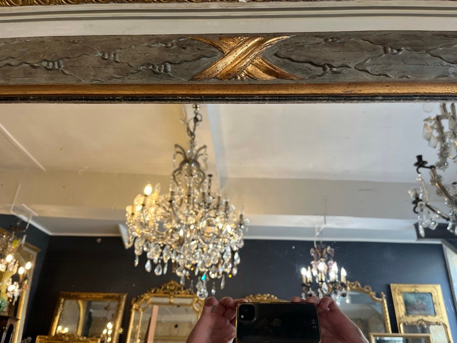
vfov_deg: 53.1
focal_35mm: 26
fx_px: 343
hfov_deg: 67.3
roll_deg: -0.5
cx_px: 228
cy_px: 172
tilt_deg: +16.2
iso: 100
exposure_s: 1/100
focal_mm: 5.1
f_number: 1.6
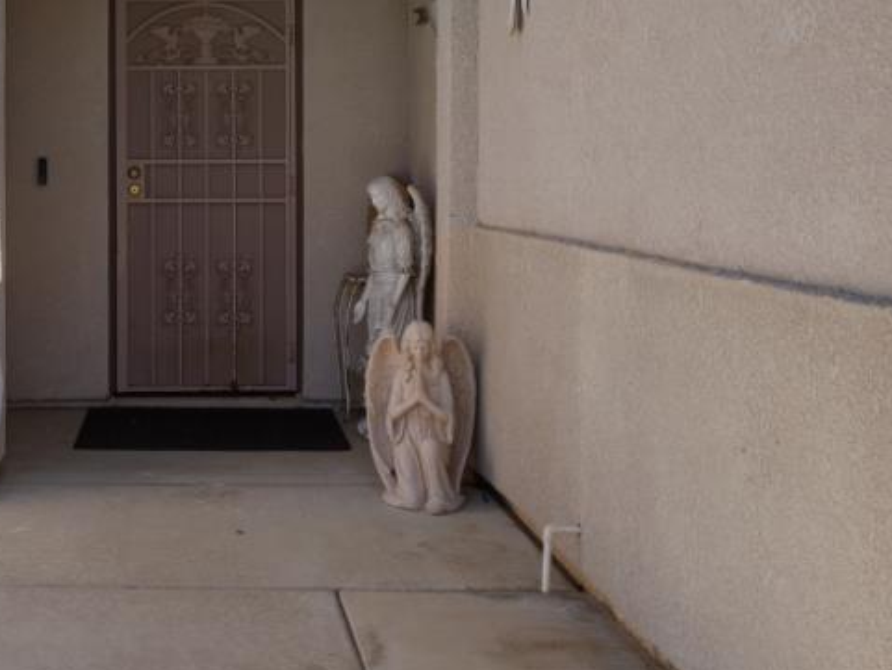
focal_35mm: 50
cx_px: 176
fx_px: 1276
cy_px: 95
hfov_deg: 37.2
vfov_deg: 28.5
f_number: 7.1
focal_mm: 11
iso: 100
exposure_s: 1/250
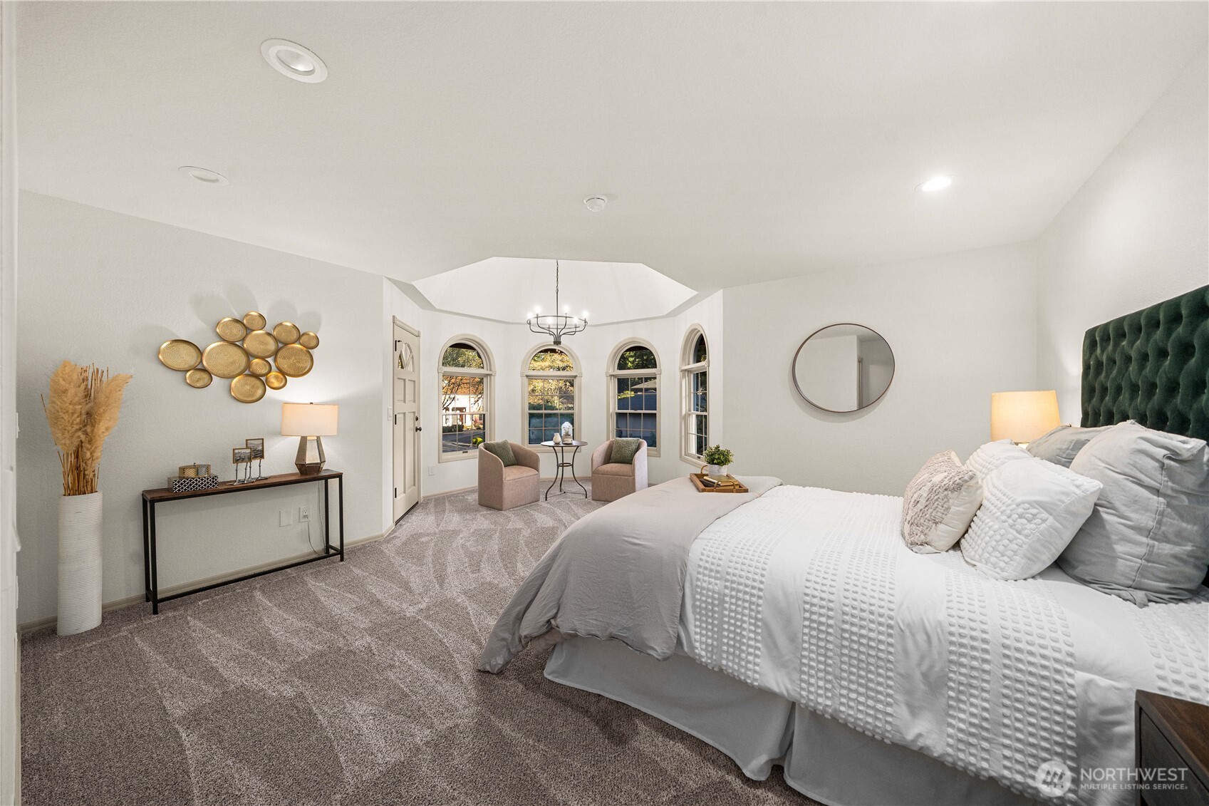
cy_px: 403
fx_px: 403
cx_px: 604
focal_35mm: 12
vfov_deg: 90.0
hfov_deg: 112.6
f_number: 6.3
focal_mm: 12
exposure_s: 1/30
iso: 800
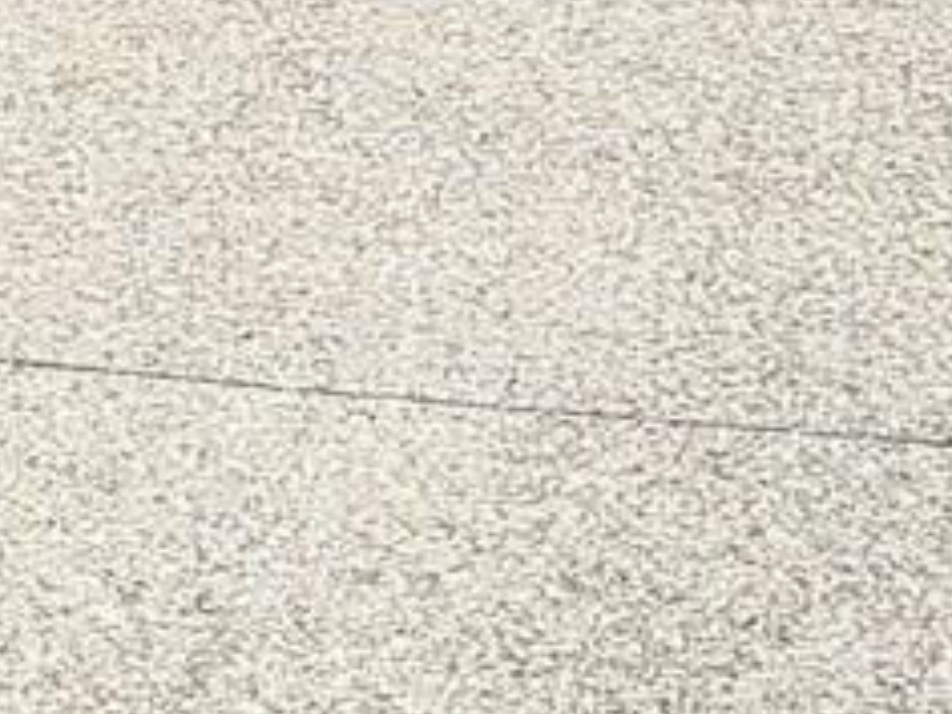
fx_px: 4840
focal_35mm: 176
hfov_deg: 11.1
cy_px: -1682
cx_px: -8
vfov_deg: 7.2
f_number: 1.8
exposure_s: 1/3291
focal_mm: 4.25
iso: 50
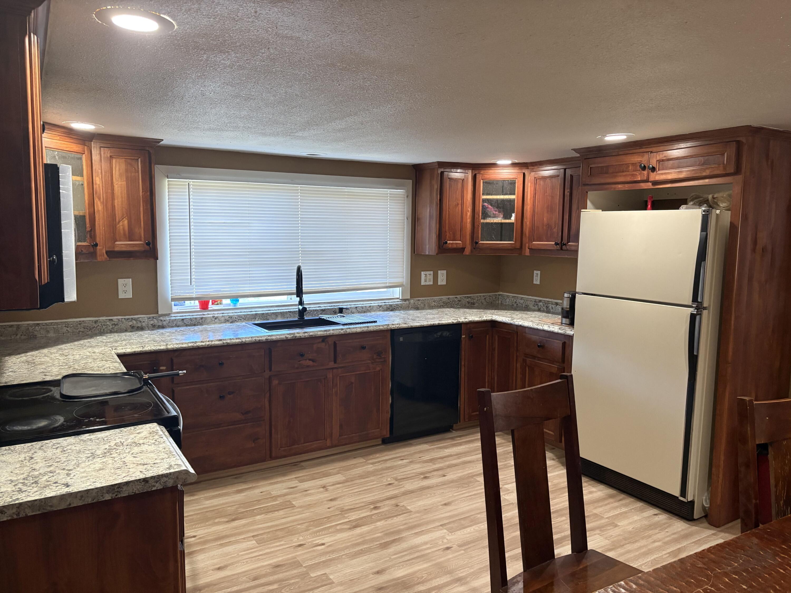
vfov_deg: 53.1
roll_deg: -0.1
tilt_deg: -7.4
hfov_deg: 67.3
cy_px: 296
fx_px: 594
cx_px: 396
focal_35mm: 26
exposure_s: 1/60
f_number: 1.6
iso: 320
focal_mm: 5.96
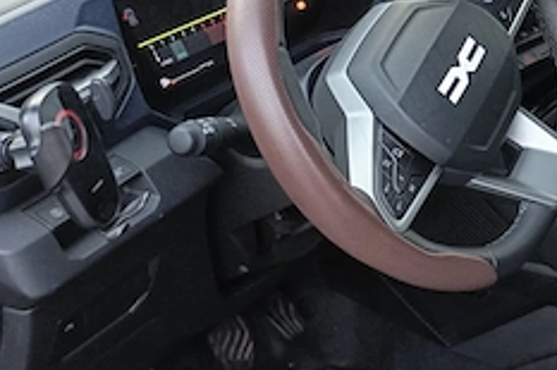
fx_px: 1036
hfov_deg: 26.6
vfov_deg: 20.0
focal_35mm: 67
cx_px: 677
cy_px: 60
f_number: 3.2
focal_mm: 4.7
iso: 1000
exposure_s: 1/50
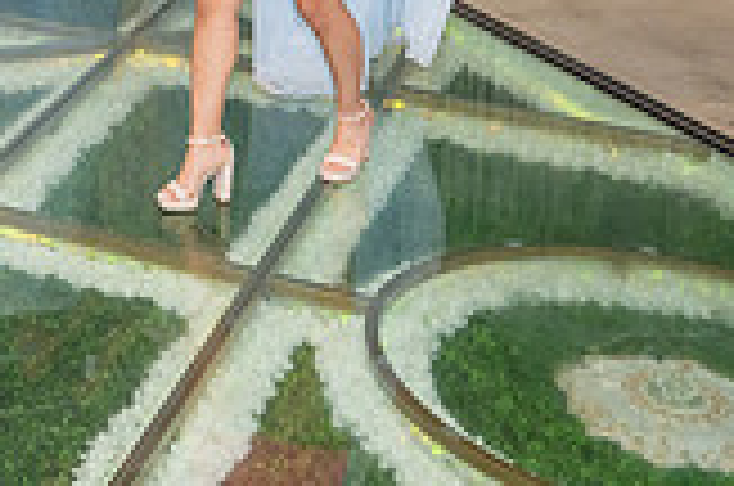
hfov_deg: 20.0
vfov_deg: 13.9
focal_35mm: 89
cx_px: -351
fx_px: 1811
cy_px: -335
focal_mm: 24
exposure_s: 1/160
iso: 1000
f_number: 3.2
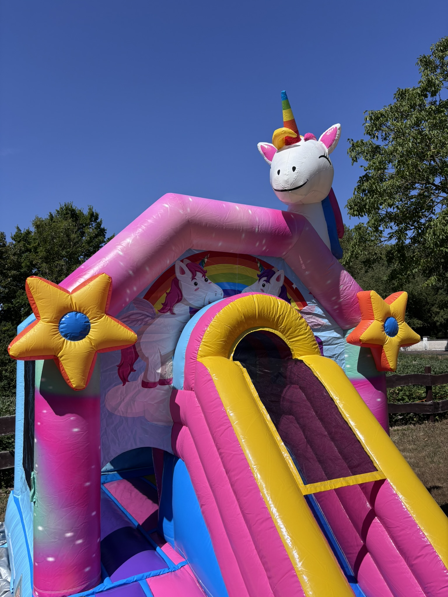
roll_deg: +1.4
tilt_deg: +5.3
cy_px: 298
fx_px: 449
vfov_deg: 67.3
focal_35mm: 26
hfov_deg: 53.1
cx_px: 224
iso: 50
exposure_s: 1/4854
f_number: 1.6
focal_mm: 5.96
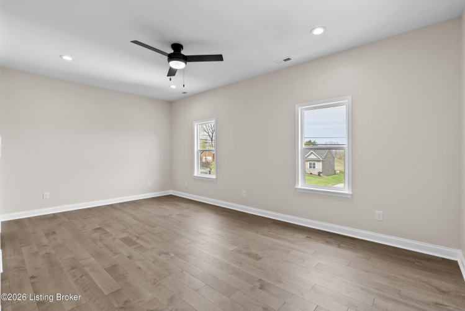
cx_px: 232
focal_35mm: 16
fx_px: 207
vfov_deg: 73.8
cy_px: 156
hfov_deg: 96.7
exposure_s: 1/13
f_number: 11
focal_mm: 16
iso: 400
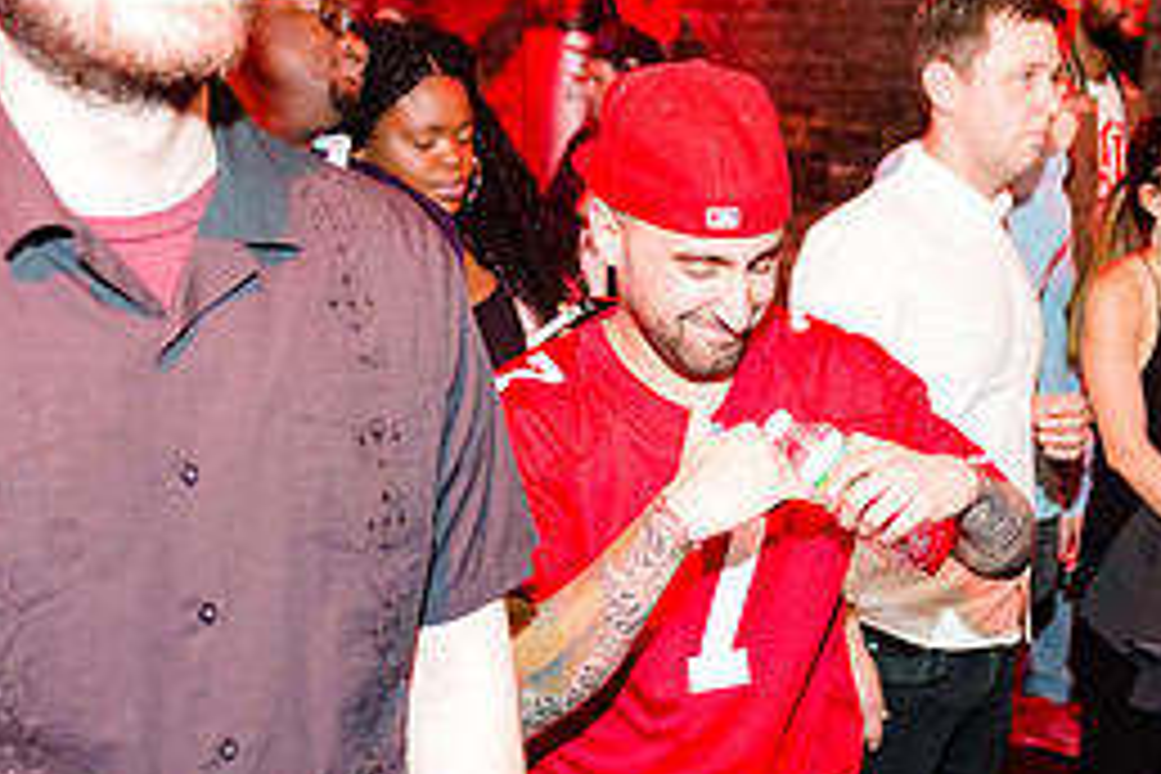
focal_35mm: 54
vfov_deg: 24.9
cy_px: 524
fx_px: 1741
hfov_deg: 35.7
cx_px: 927
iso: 5000
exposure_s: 1/250
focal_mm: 24
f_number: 2.8
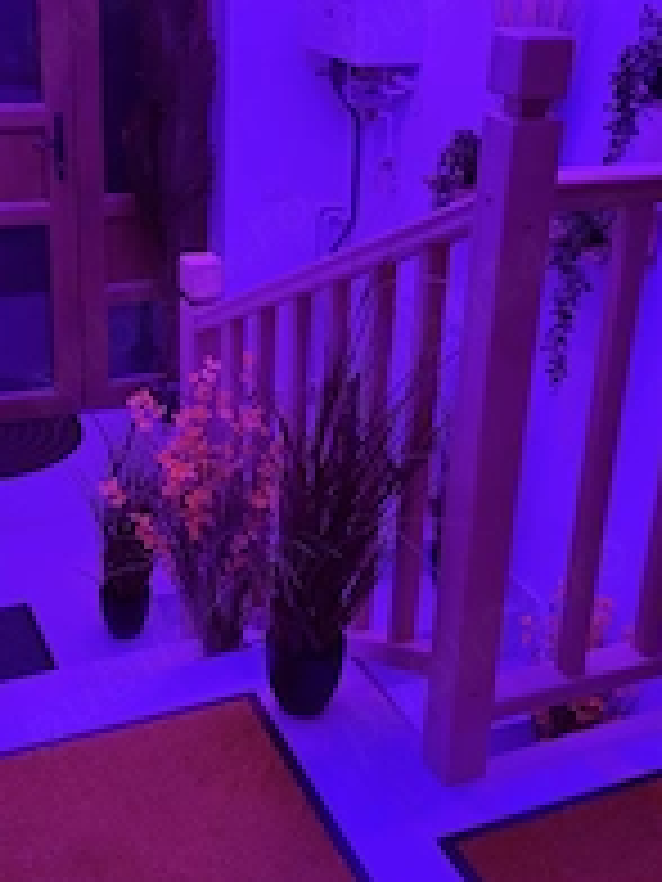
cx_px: 324
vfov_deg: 38.8
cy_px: 374
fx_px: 1249
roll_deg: -2.6
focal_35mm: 49
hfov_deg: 29.7
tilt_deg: -22.9
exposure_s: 1/50
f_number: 1.78
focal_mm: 6.76
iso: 800
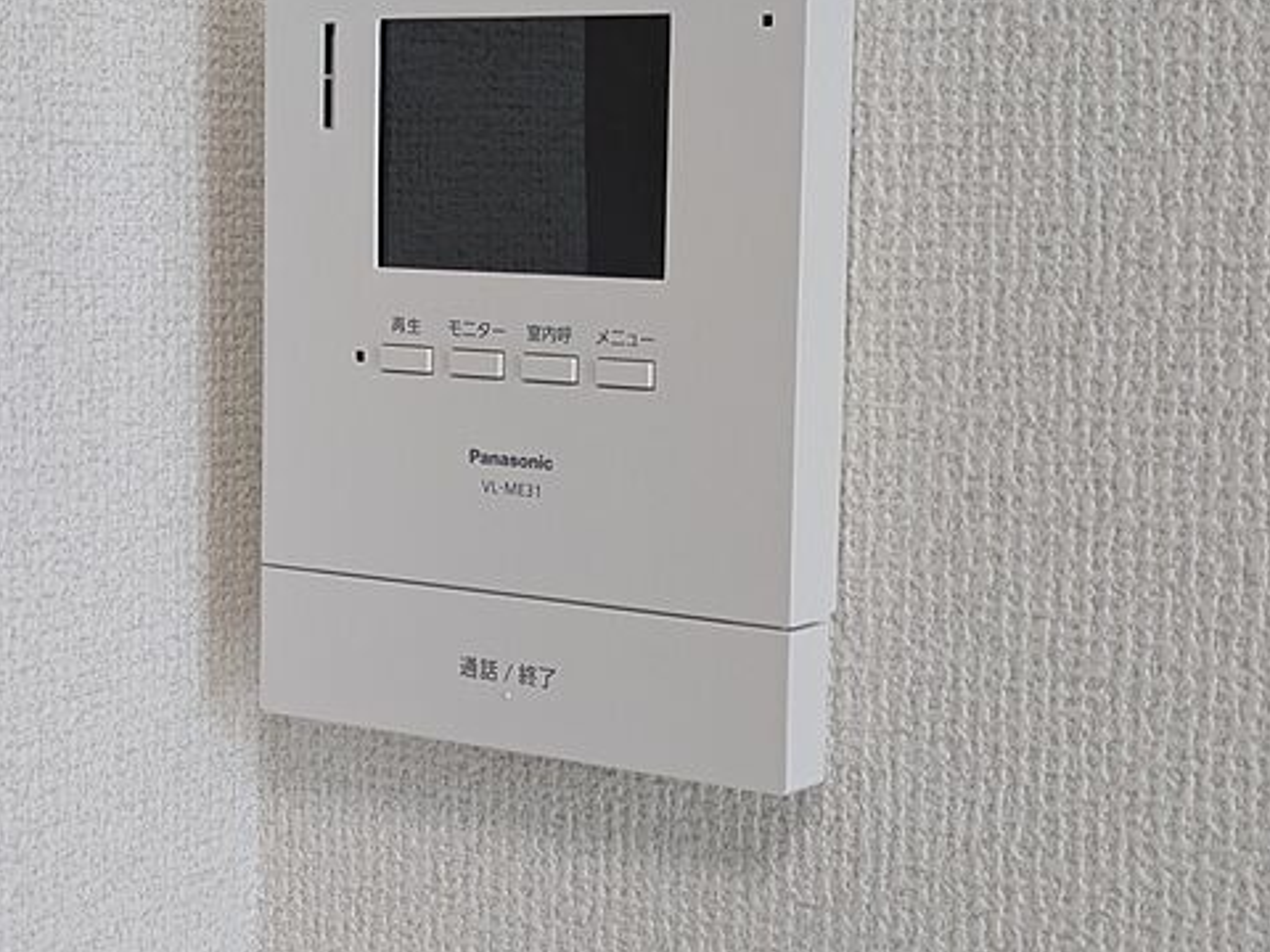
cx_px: 564
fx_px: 2495
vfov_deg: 21.6
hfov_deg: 28.5
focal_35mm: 68
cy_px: 362
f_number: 1.89
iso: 65
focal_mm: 5.43
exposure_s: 1/60
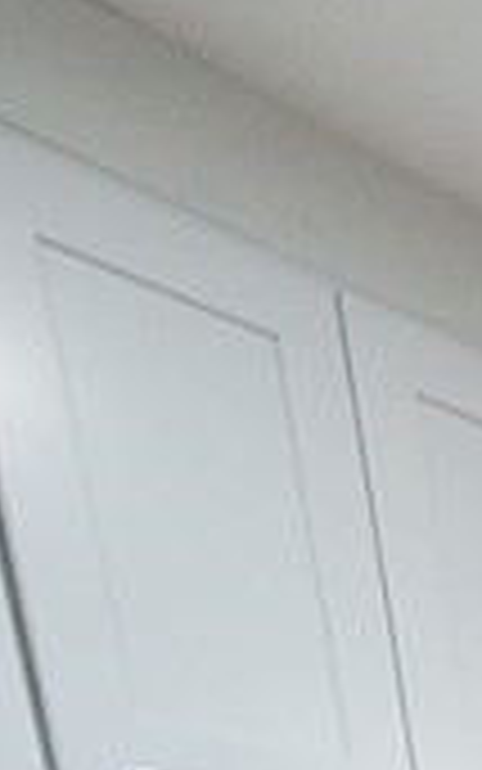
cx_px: 1144
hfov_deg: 14.4
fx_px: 1302
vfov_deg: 19.8
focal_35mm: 62
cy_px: 1499
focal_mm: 1.8
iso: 160
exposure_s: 1/60
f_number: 2.2
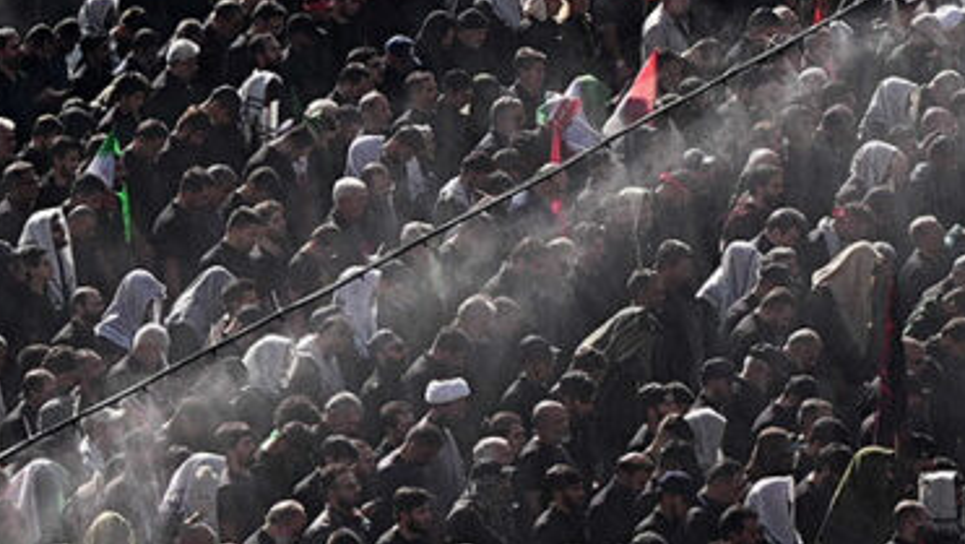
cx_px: -2331
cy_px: 186
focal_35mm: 506
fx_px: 12952
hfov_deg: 4.1
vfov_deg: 2.4
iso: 125
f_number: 5.6
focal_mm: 70
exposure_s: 1/500
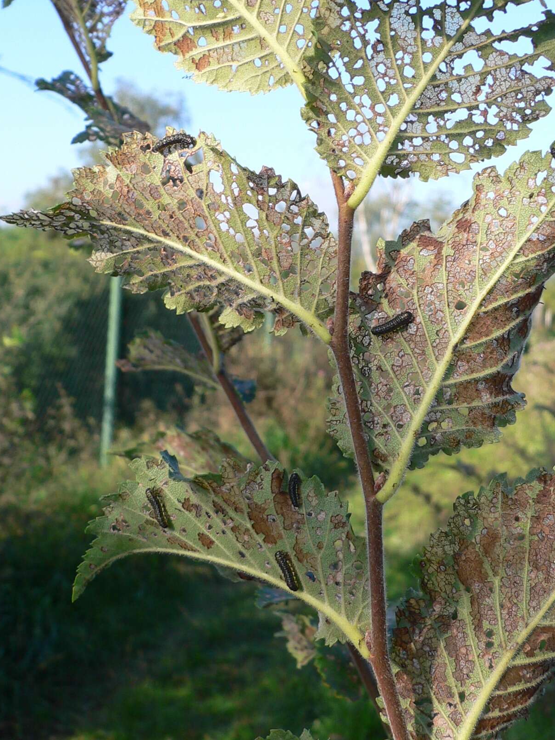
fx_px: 1069
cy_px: 329
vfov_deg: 38.1
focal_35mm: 50
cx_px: 378
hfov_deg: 28.9
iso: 64
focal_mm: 5.8
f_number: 5.6
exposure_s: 1/100
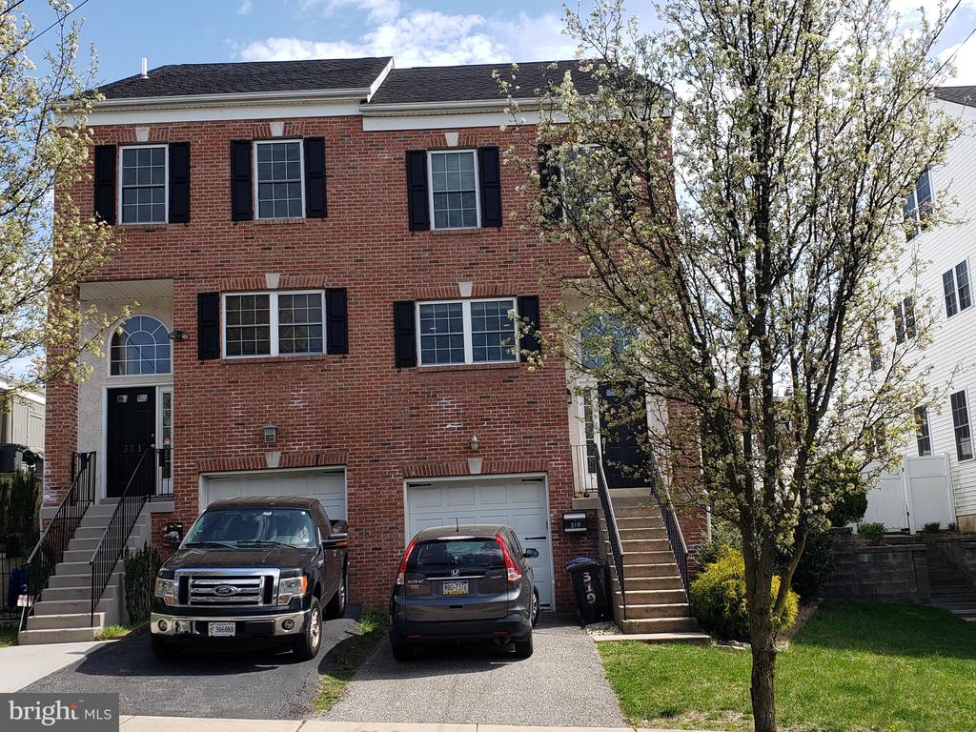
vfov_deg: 53.1
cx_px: 488
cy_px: 366
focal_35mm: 26
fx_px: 733
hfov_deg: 67.3
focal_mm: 4.3
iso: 50
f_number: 2.4
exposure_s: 1/947
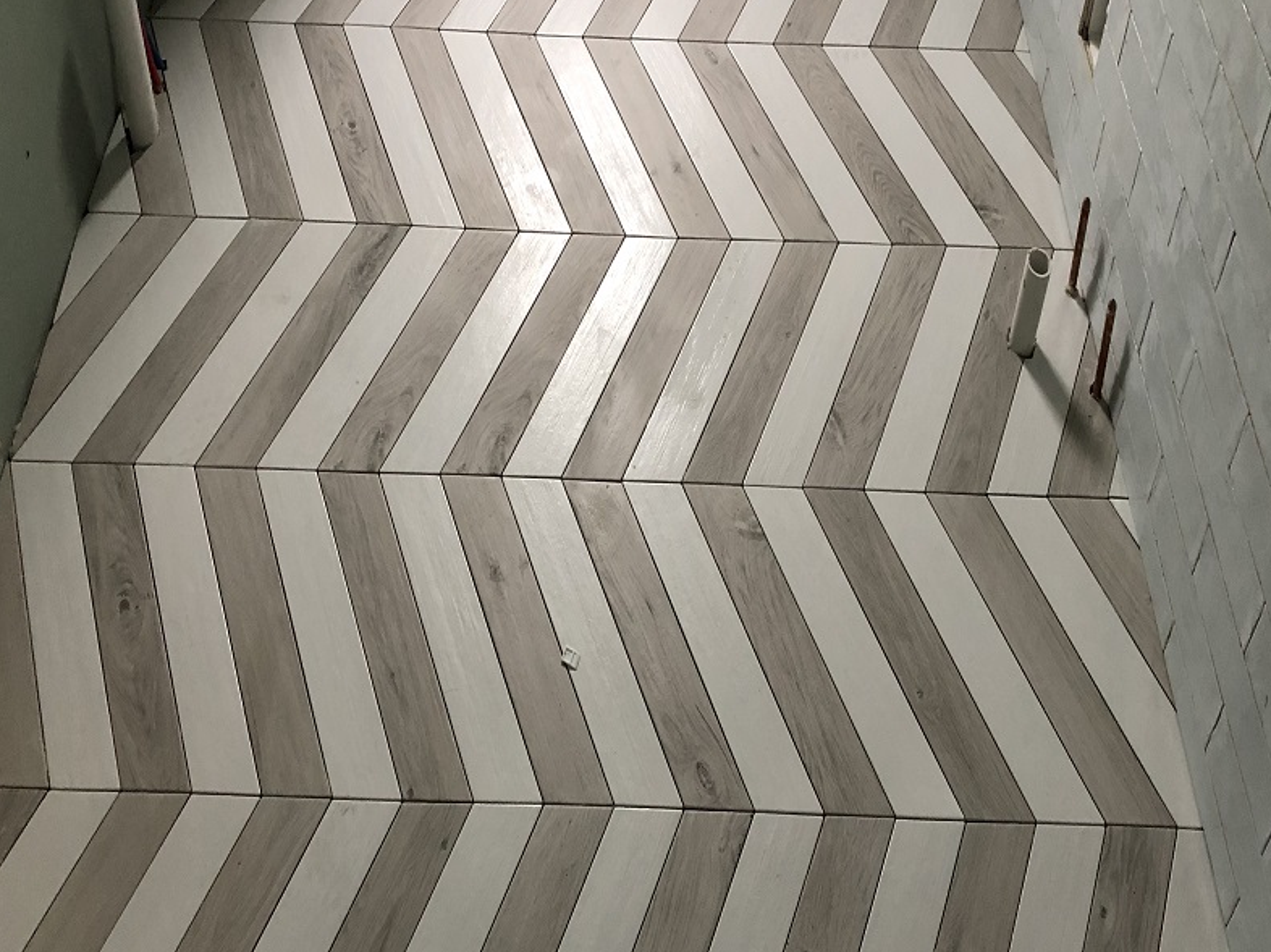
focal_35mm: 38
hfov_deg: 49.0
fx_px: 1395
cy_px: 454
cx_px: 632
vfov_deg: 37.7
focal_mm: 4
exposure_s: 1/13
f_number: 1.8
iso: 100
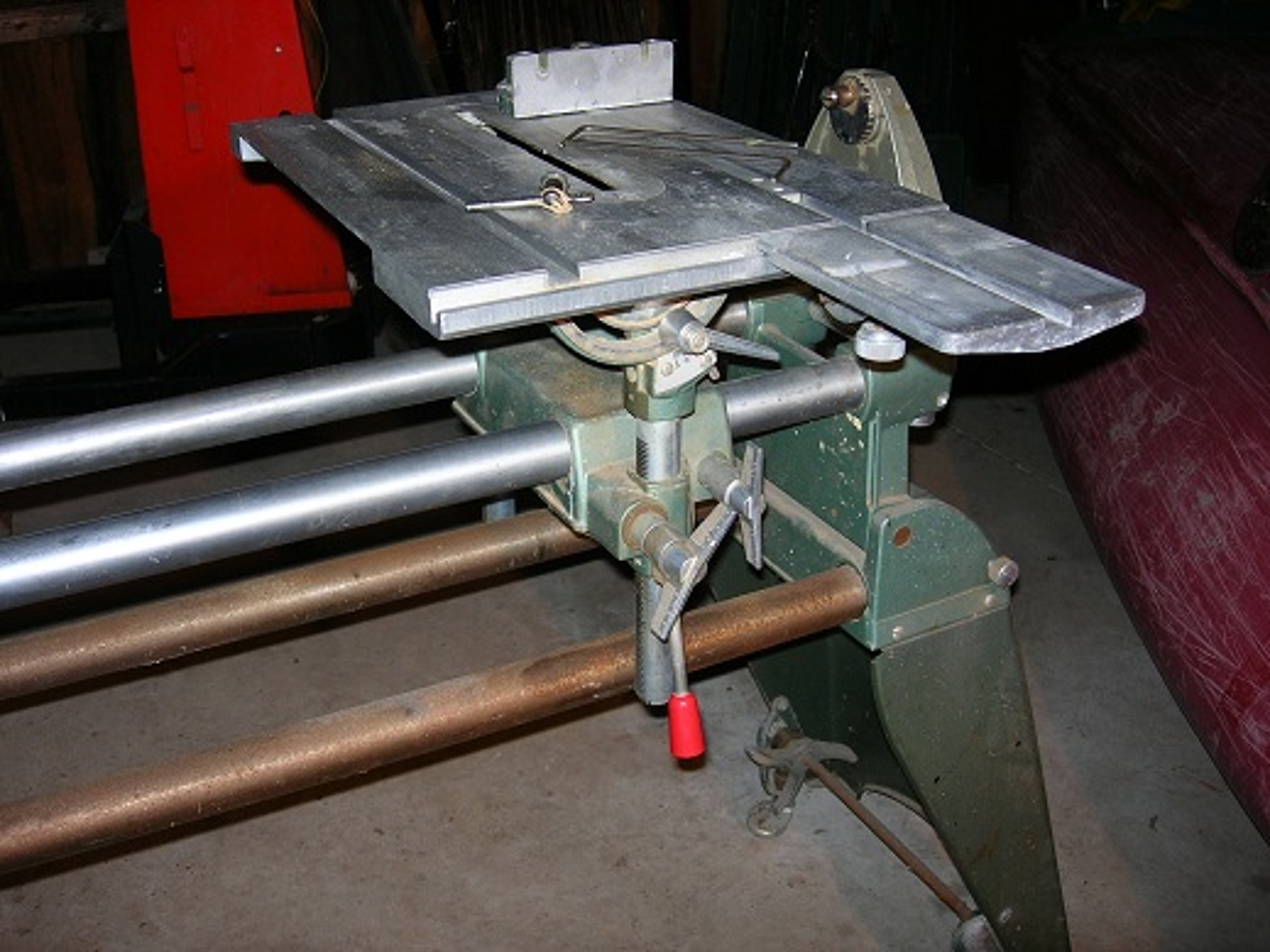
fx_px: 1394
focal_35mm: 38
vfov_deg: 37.7
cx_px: 635
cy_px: 476
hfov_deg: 49.0
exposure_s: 1/60.1
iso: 64
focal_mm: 7.8
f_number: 2.8
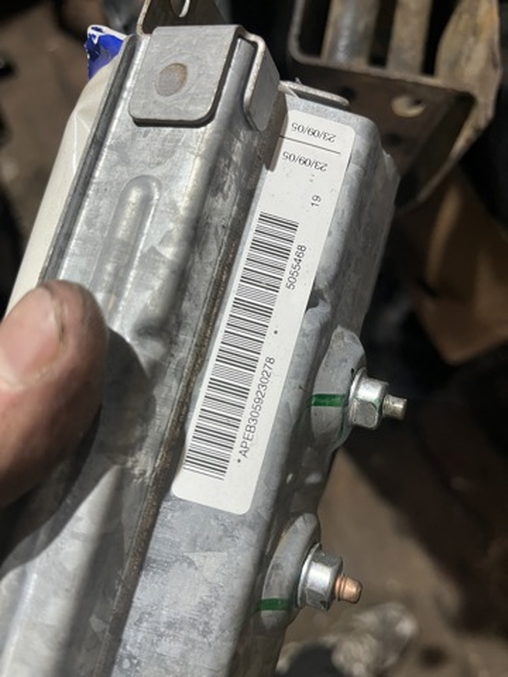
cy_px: 338
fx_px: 509
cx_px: 254
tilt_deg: -81.6
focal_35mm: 26
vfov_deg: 67.3
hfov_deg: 53.1
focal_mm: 5.1
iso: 250
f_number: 1.6
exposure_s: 1/50
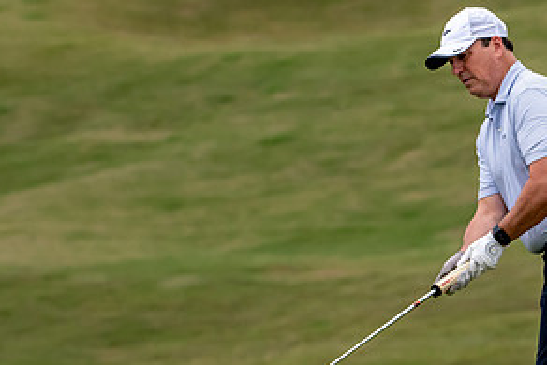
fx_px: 9060
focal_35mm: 596
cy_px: 284
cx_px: 521
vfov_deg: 2.3
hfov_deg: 3.5
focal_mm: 200
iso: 1250
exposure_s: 1/2000
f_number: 5.6
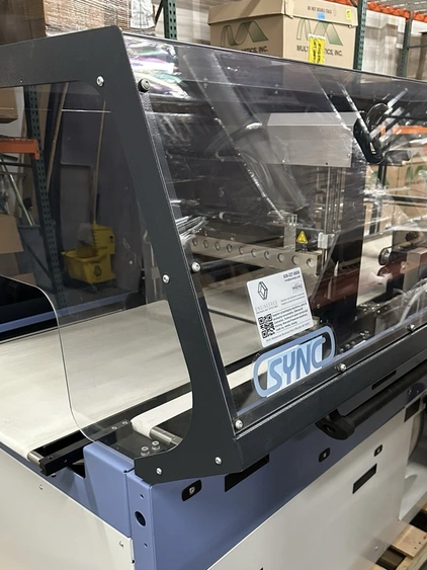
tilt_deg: -26.1
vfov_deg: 55.7
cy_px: 376
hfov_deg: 44.0
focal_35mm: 32
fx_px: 527
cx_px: 241
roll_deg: -0.6
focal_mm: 6.86
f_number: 1.78
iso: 640
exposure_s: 1/60
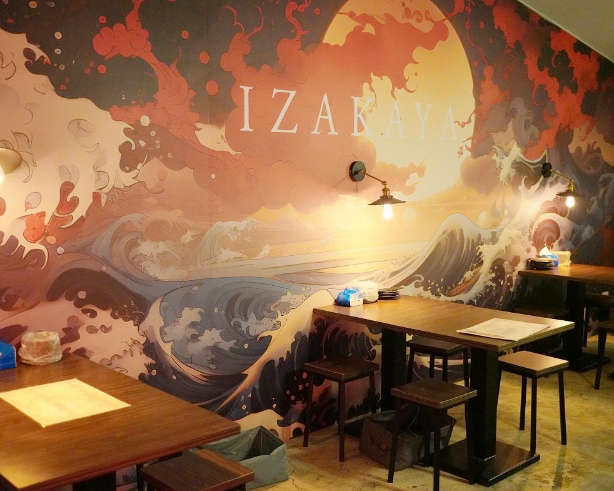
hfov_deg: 46.8
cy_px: 248
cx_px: 296
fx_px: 708
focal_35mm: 39
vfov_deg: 38.2
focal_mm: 34
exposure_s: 1/60
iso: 12800
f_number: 2.8
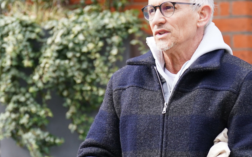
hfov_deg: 10.3
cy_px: 120
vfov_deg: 6.4
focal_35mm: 204
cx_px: 131
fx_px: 1401
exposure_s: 1/1000
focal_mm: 95
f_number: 2.8
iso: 400
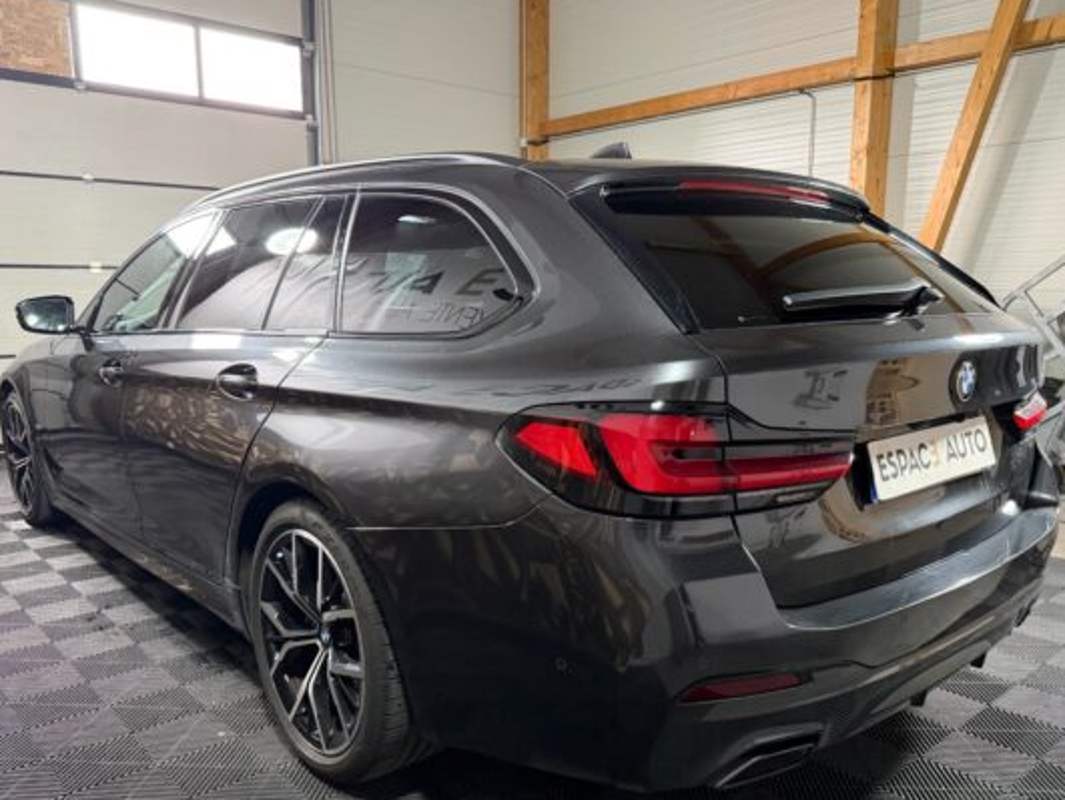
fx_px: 862
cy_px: 452
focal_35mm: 28
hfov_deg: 63.4
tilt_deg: -10.9
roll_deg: +0.2
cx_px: 542
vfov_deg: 49.7
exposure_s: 1/50
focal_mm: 6.76
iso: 640
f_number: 1.78
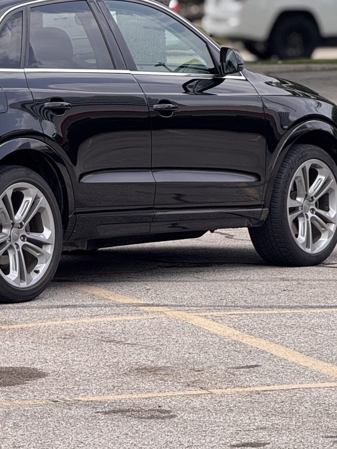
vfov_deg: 7.3
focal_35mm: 272
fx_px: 3530
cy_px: 145
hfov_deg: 5.5
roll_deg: +0.8
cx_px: 4
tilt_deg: -3.8
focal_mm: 15.66
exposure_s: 1/926
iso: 50
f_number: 2.8
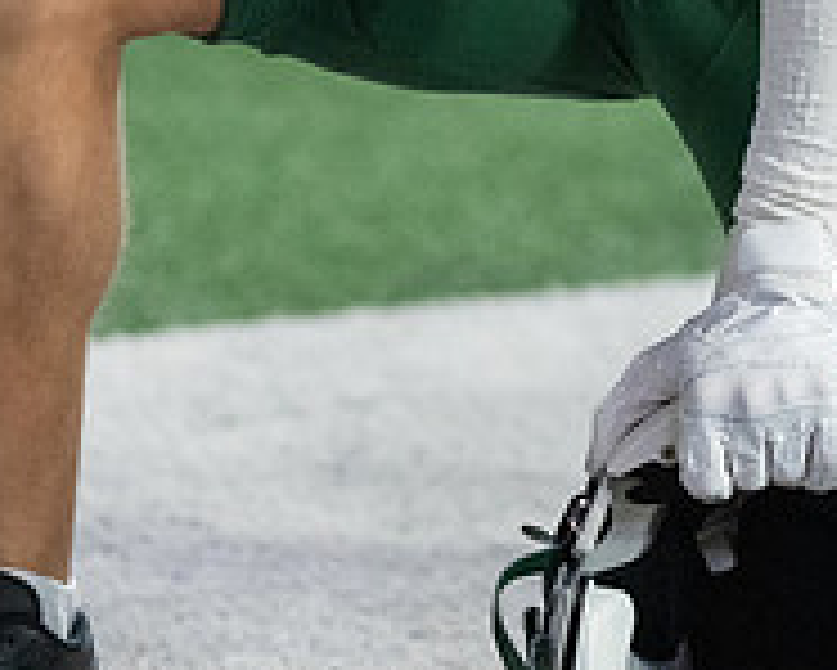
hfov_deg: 3.7
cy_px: -301
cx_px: 592
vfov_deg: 3.0
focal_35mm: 521
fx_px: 12913
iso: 5000
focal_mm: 153
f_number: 2.8
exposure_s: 1/400
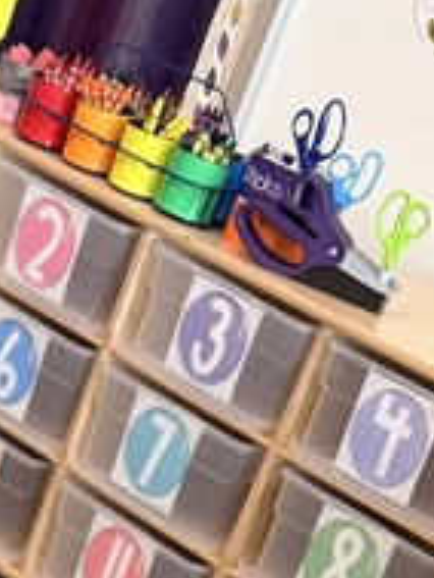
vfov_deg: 12.6
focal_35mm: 130
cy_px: 1291
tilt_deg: -36.0
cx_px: -275
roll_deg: -20.5
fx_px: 2171
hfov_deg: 10.9
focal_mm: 6.76
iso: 200
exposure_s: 1/60
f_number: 1.78
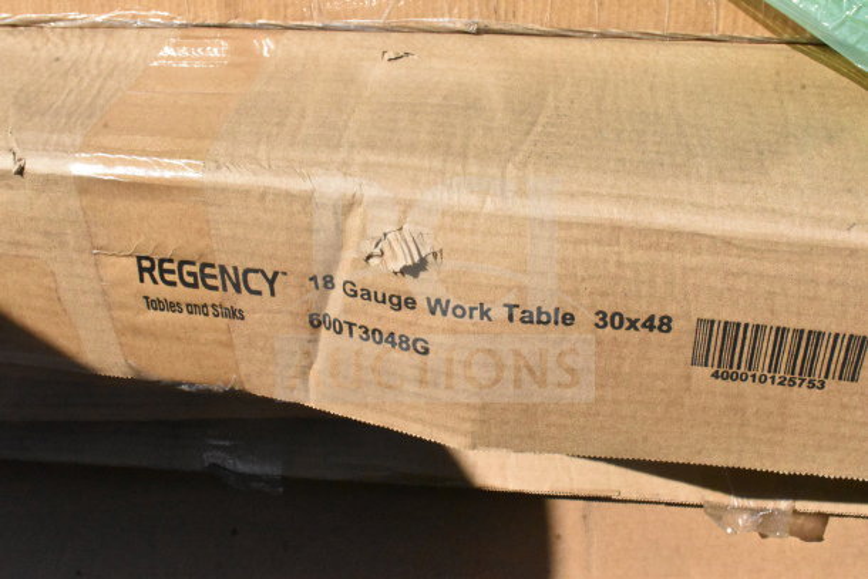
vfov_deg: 31.9
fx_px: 1013
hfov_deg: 46.4
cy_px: 290
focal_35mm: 42
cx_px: 434
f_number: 29
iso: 6400
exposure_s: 1/2000
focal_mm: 28
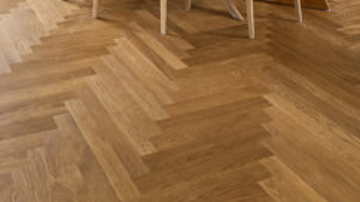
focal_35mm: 45
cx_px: 57
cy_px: -167
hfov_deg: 42.7
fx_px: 429
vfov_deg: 19.4
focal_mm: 13
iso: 400
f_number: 5
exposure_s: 1/80
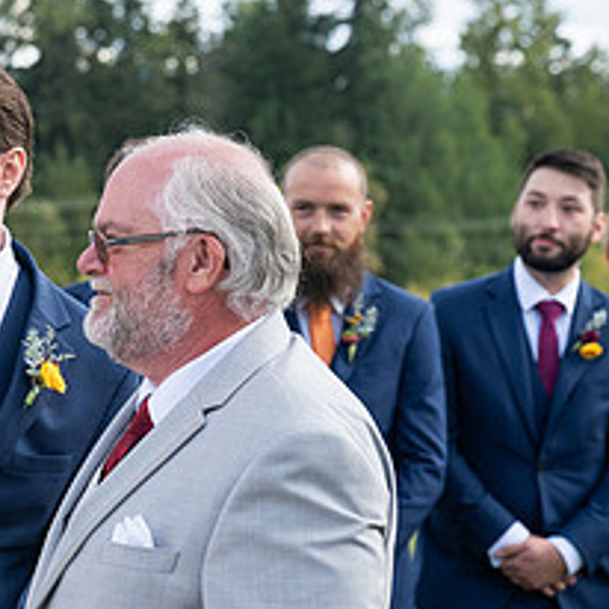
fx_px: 3006
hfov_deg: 11.4
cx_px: -71
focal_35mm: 151
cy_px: 386
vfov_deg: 11.6
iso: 400
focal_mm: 63
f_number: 4.5
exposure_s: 1/1000
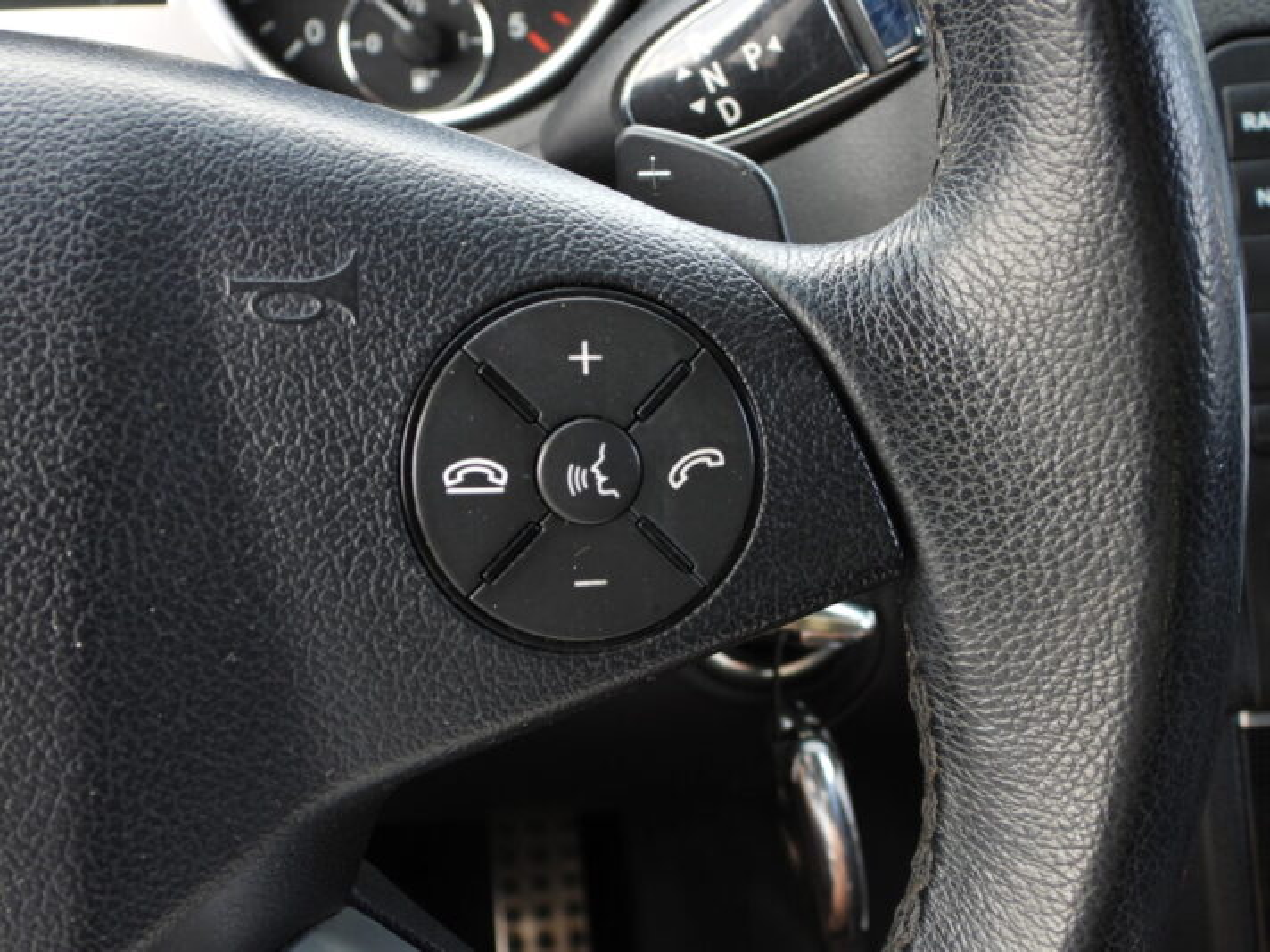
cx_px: 635
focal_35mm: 41
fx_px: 1504
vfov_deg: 35.1
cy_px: 476
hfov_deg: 45.8
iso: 100
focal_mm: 7.4
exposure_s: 1/60
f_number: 3.2
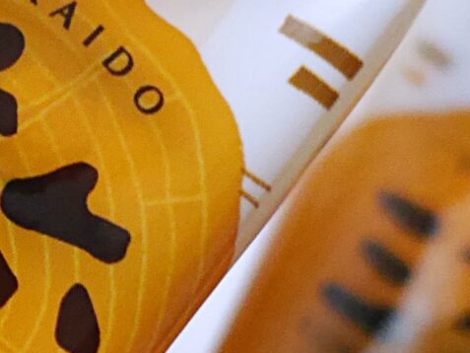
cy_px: 453
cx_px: -158
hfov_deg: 11.9
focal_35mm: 161
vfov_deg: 9.1
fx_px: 2187
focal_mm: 15
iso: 3200
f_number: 2.2
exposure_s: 1/40
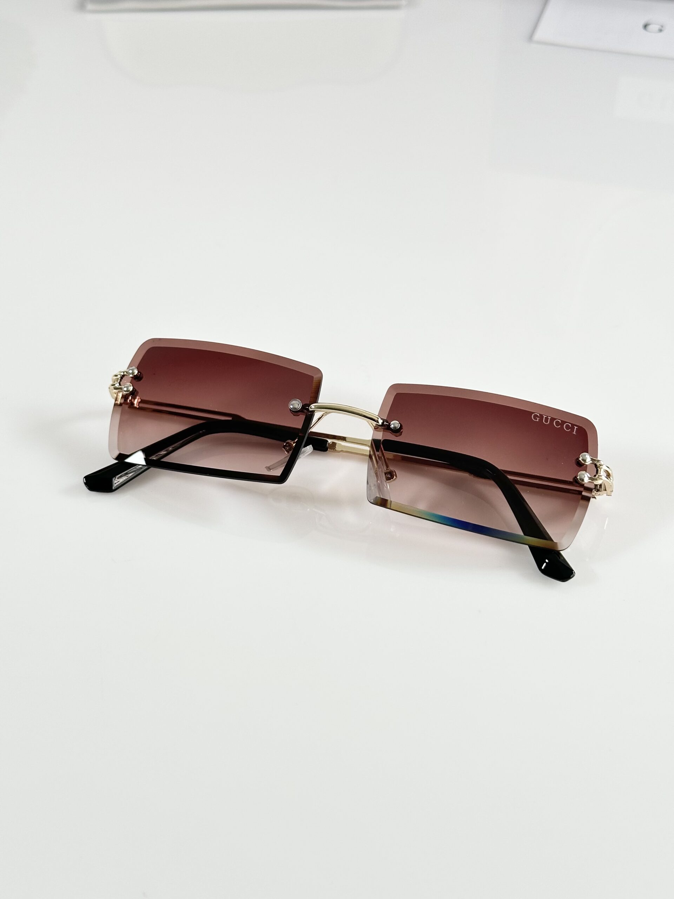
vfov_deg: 39.7
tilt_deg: -42.3
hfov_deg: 30.3
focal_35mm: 48
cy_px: 450
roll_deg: +0.4
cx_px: 337
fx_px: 1246
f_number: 1.78
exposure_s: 1/121
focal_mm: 6.86
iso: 80
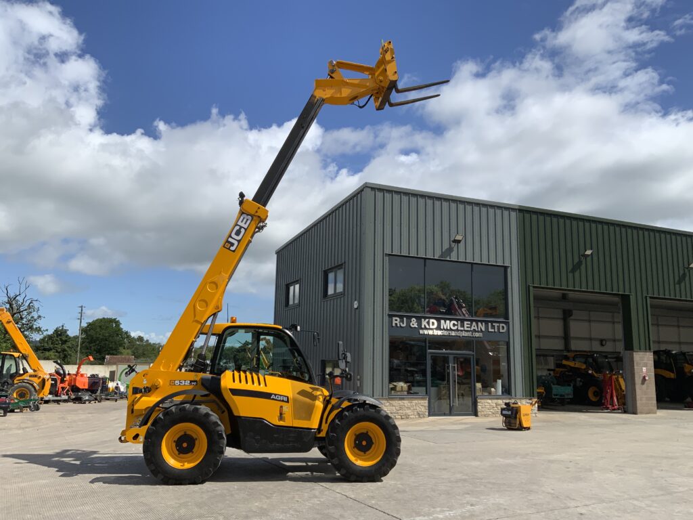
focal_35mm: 29
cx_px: 346
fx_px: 581
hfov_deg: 61.7
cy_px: 260
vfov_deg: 48.2
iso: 16
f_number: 1.8
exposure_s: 1/3125
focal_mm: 3
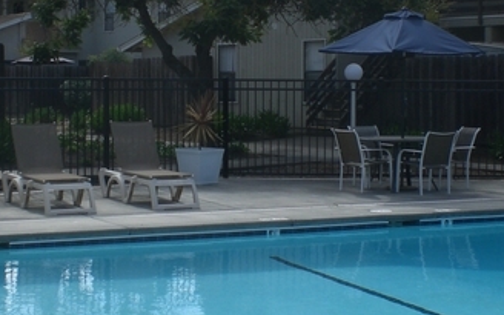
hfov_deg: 25.2
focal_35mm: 82
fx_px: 1126
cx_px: 280
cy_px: 151
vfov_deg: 15.9
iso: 50
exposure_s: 1/640
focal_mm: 6.3
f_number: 4.4
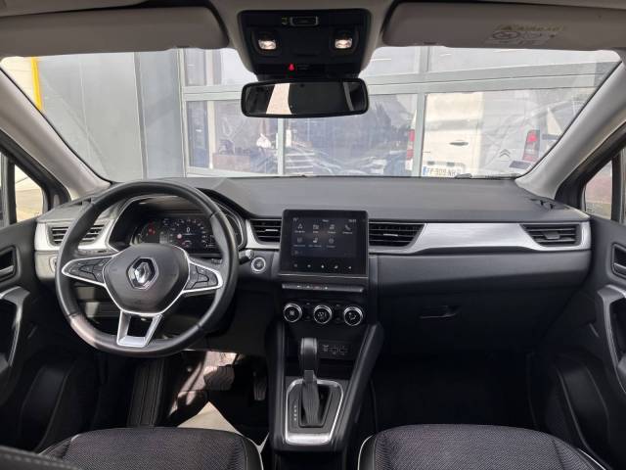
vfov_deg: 53.1
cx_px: 313
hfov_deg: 67.3
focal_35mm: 26
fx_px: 470
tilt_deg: -13.0
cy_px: 235
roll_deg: -0.6
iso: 50
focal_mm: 5.96
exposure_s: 1/294
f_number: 1.6
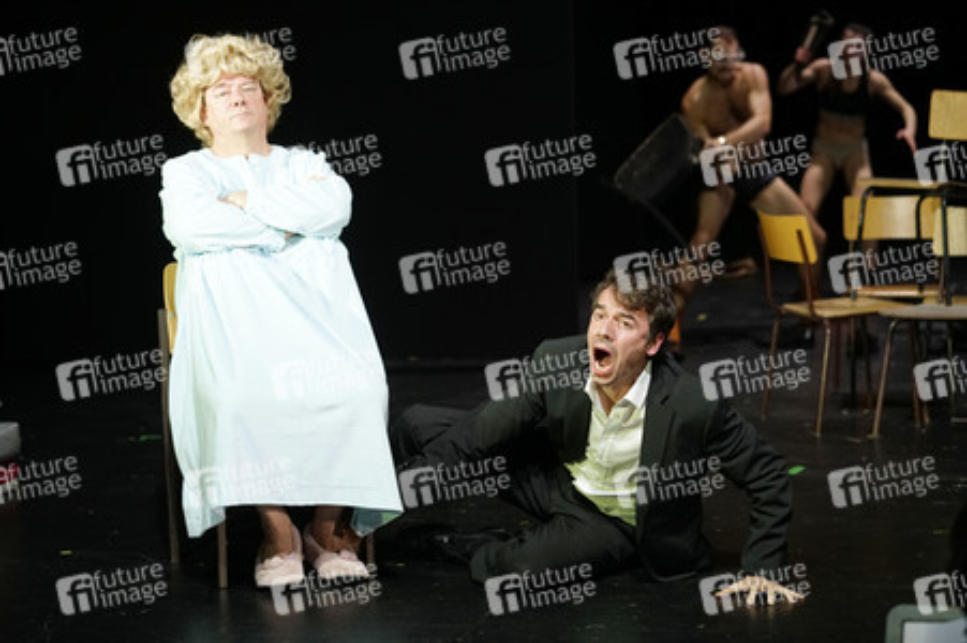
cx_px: 484
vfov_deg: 16.0
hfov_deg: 23.9
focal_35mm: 85
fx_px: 2281
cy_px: 322
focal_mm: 85
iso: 1600
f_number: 3.5
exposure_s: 1/200
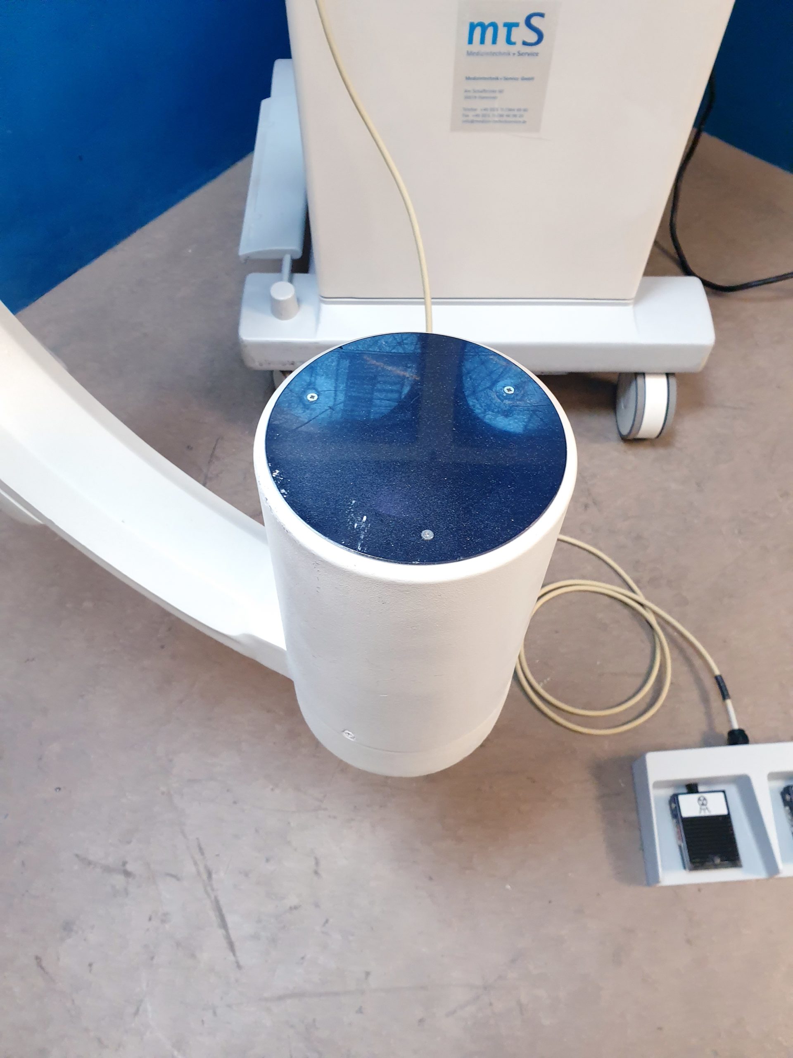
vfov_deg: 67.3
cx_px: 396
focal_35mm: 26
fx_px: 794
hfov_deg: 53.1
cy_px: 529
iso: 320
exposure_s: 1/50
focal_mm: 4.3
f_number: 2.4
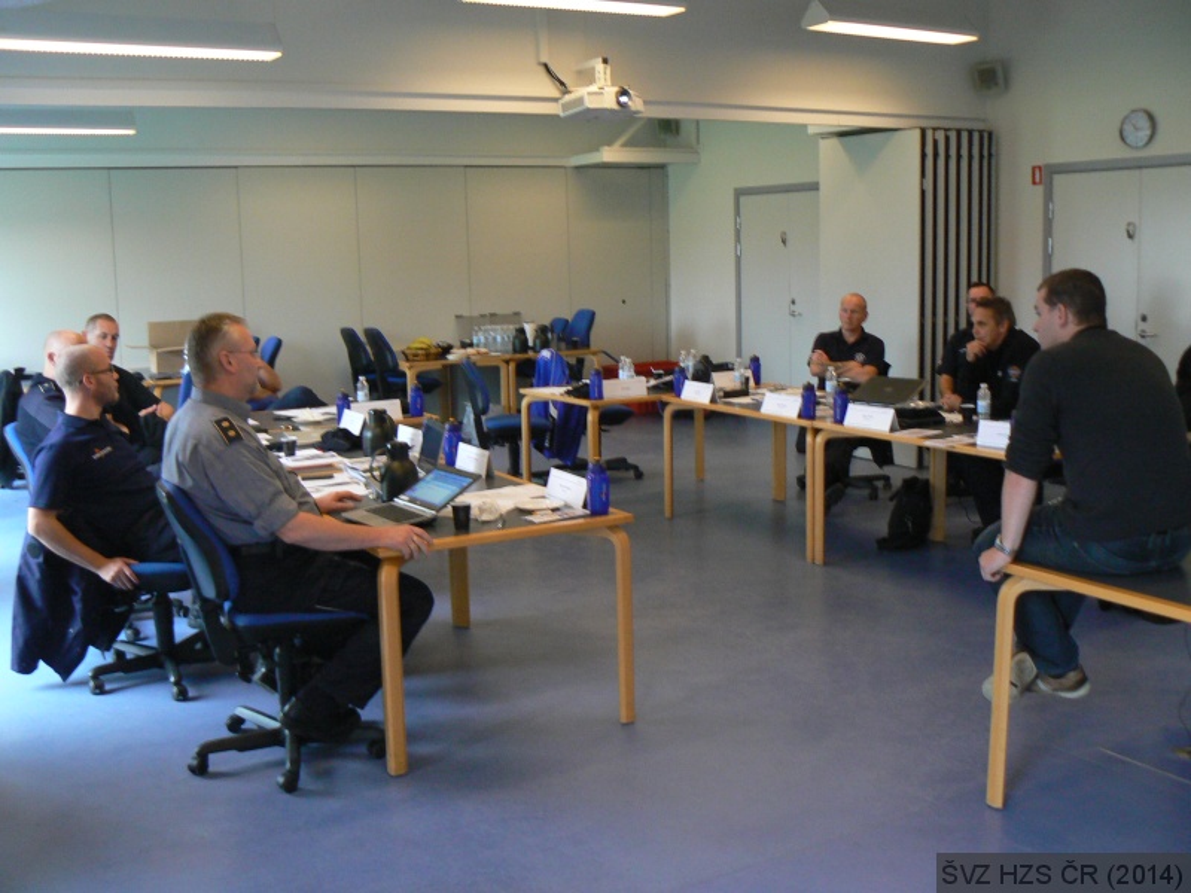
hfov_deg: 51.4
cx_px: 596
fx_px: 1239
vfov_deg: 39.7
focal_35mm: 36
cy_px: 446
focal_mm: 6
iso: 200
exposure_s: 1/13
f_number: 2.8
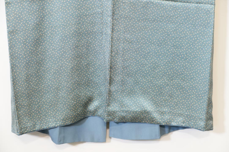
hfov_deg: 31.0
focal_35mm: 65
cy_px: 76
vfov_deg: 20.9
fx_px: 413
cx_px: 114
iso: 1600
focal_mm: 65
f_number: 4
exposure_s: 1/80
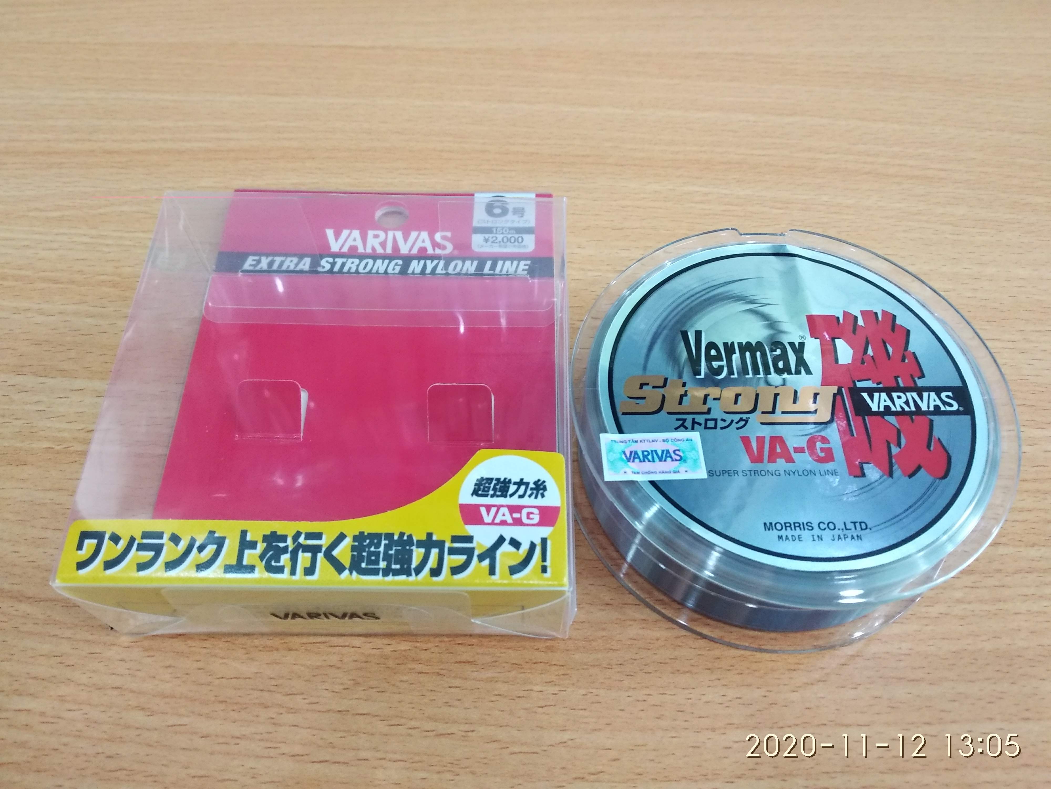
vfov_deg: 53.1
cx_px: 526
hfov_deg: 67.3
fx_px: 789
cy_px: 394
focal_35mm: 26
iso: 1600
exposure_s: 1/25
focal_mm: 3.81
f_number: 2.2
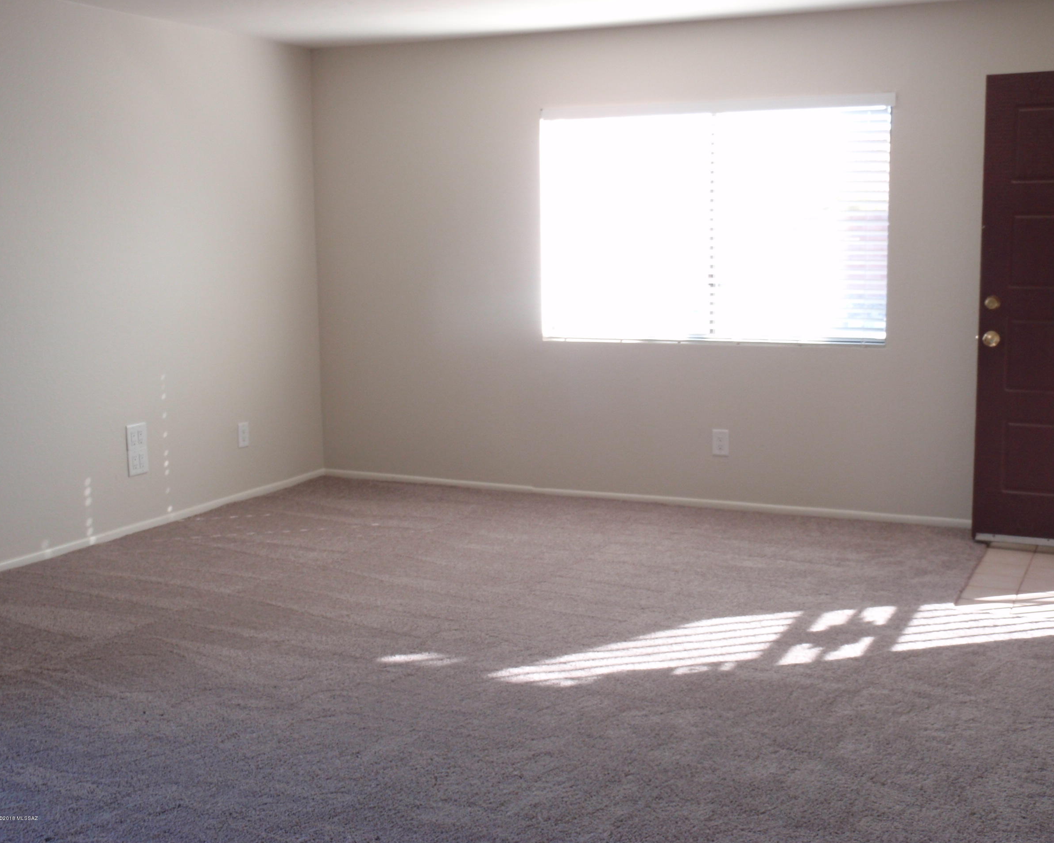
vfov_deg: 35.7
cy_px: 420
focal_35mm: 42
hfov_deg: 43.8
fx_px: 1310
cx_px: 563
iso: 125
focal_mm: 7.25
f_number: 3.9
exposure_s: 1/40
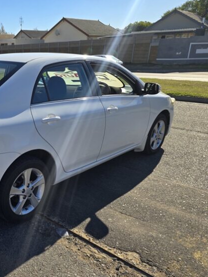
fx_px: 264
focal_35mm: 33
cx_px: 12
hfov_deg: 39.2
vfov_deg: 55.3
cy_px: 146
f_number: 1.7
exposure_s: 1/640
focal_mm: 6.3
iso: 12
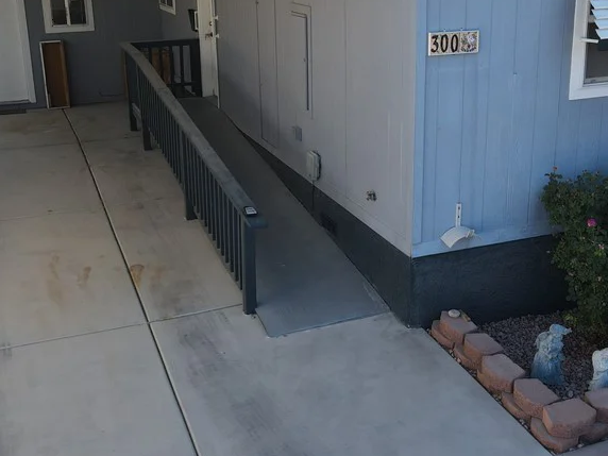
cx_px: 319
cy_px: 181
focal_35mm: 43
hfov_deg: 43.8
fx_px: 755
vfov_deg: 33.5
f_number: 2.8
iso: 100
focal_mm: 4.5
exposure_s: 1/240
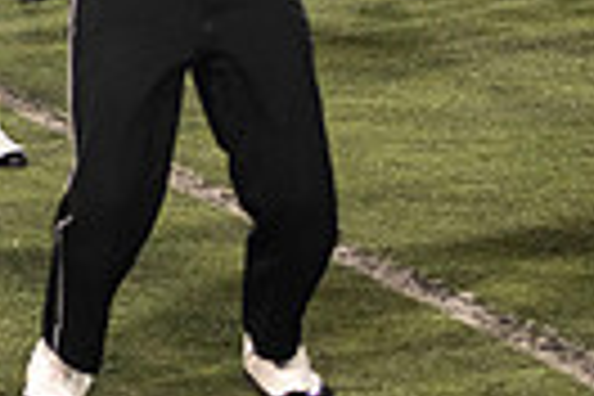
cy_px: -162
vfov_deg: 4.4
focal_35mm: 308
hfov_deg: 6.5
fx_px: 5082
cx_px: -572
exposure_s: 1/500
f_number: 2.8
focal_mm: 70
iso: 1000
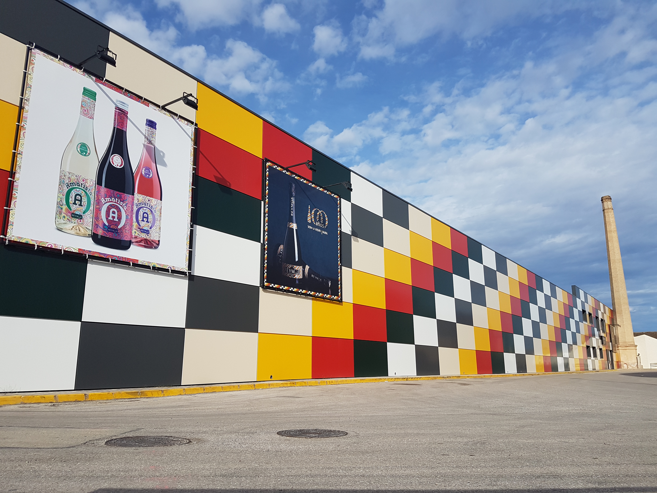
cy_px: 246
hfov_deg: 67.3
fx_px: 493
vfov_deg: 53.1
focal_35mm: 26
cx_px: 328
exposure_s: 1/2760
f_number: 1.7
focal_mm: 4.2
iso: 40
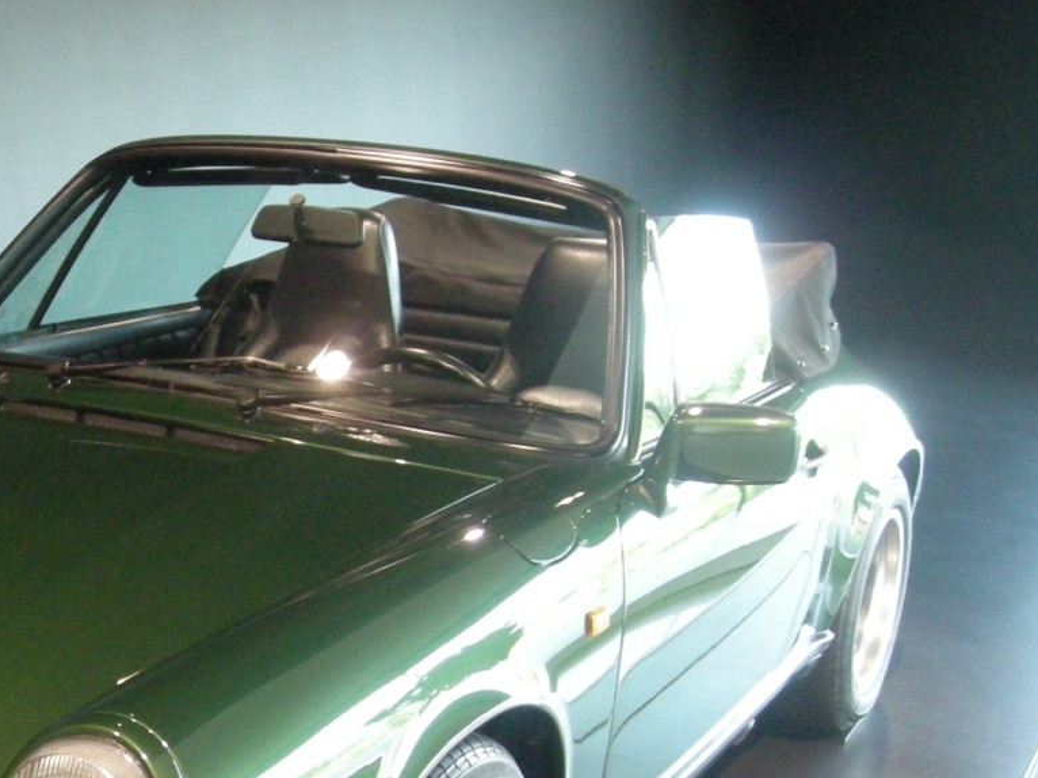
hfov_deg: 29.1
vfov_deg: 22.6
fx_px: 1919
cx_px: 119
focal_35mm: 64
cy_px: 622
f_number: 2.8
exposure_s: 1/42.4
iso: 400
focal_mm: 5.7
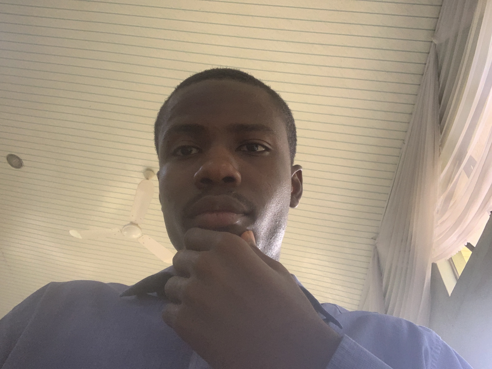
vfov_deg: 44.2
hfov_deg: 56.8
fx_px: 455
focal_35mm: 32
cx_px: 246
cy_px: 184
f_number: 2.2
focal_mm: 2.87
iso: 320
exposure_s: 1/57
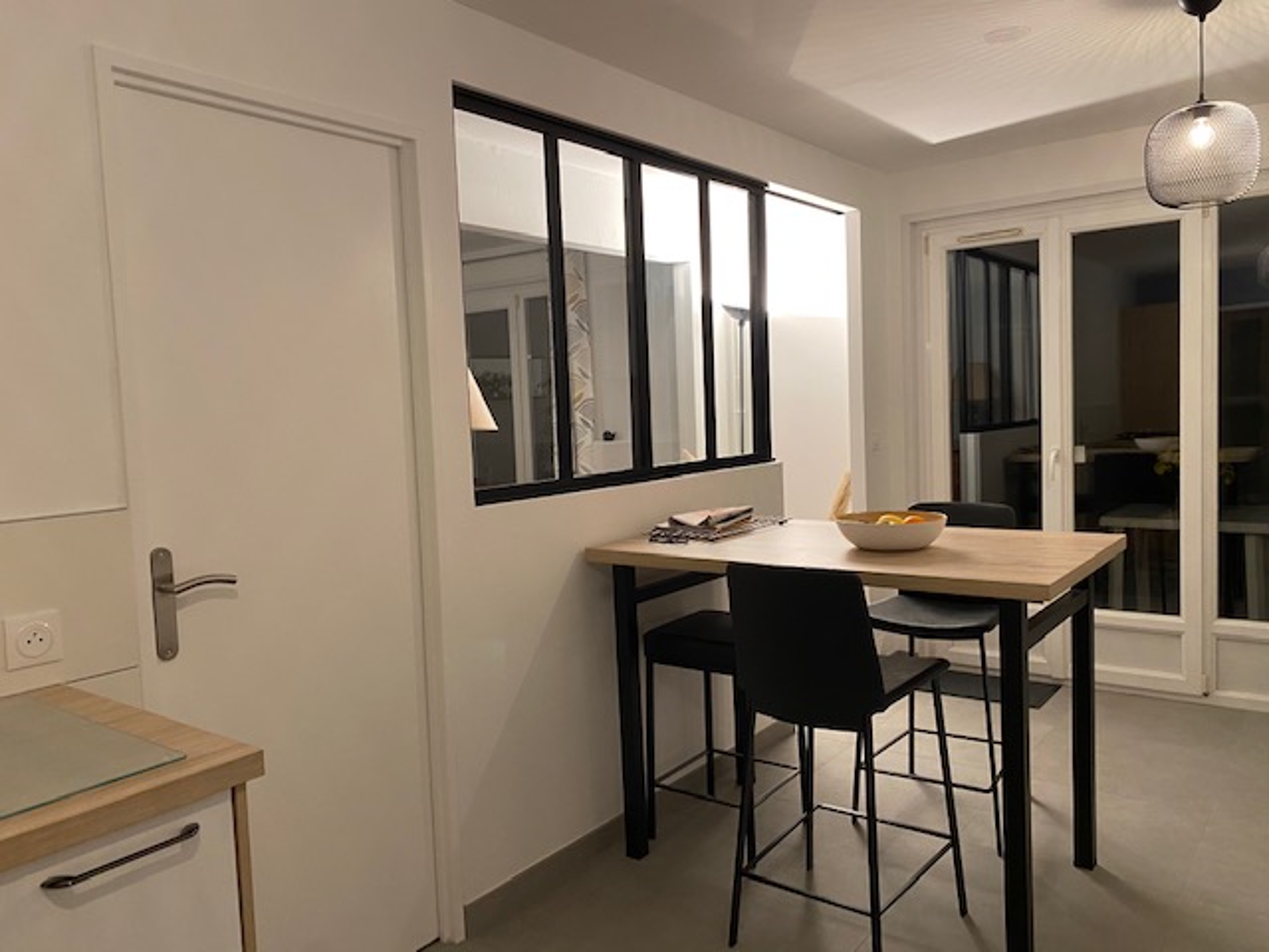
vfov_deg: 53.1
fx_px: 953
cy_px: 476
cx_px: 634
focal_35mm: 26
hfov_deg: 67.3
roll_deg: +2.0
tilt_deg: -2.9
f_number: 1.8
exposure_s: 1/50
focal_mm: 4.25
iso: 200
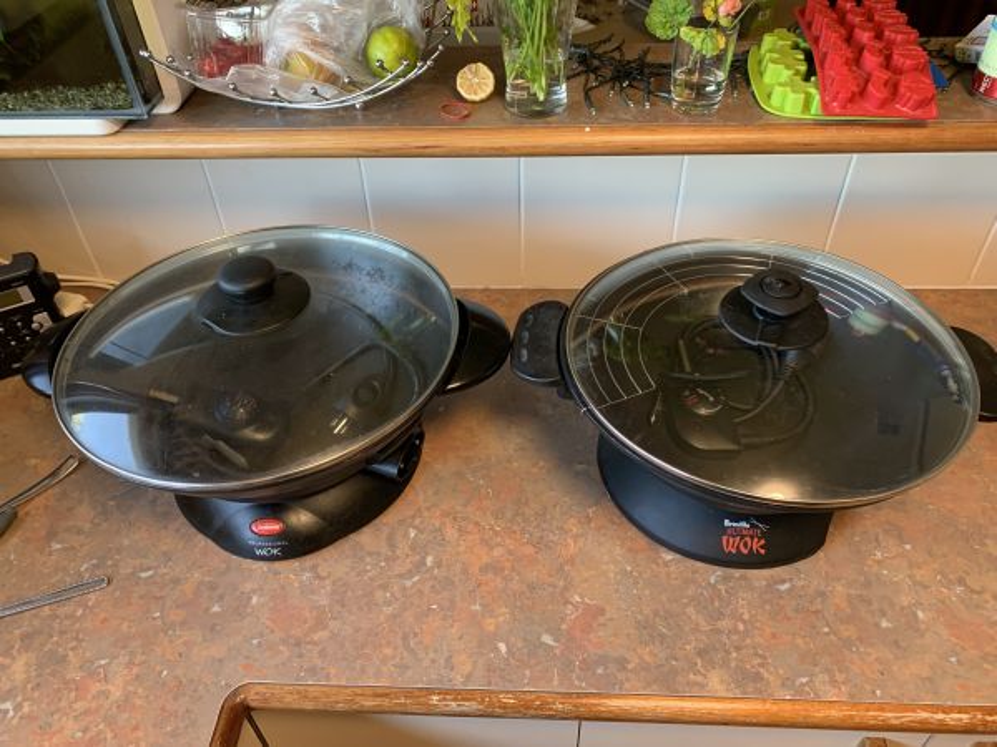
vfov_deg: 53.1
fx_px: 749
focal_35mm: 26
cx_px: 498
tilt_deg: -41.6
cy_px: 374
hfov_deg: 67.3
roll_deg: +3.0
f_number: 1.8
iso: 160
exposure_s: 1/60
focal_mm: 4.25
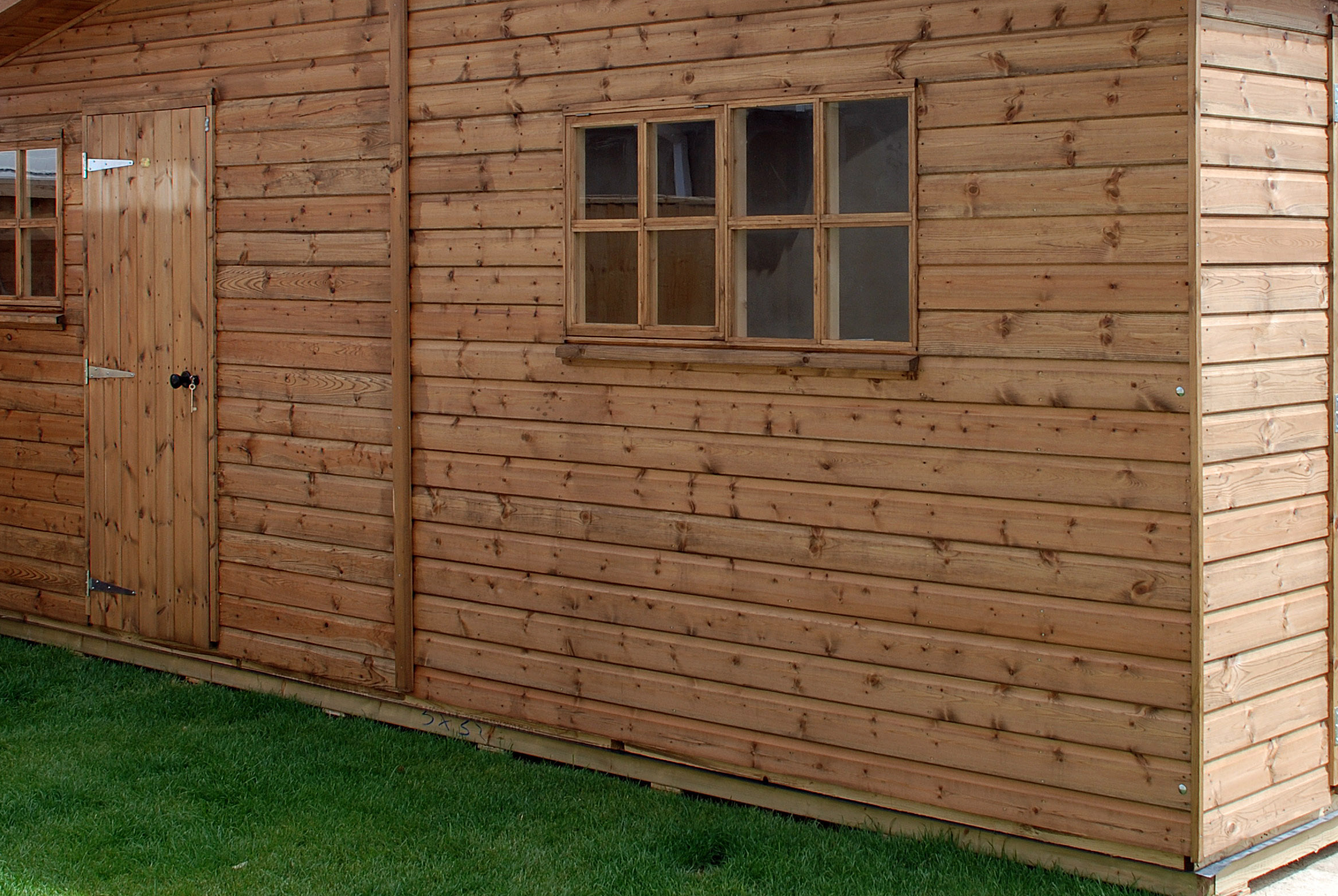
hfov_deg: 36.0
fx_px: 2047
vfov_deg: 24.5
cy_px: 264
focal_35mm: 55
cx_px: 851
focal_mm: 22
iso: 100
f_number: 7.1
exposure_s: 1/200
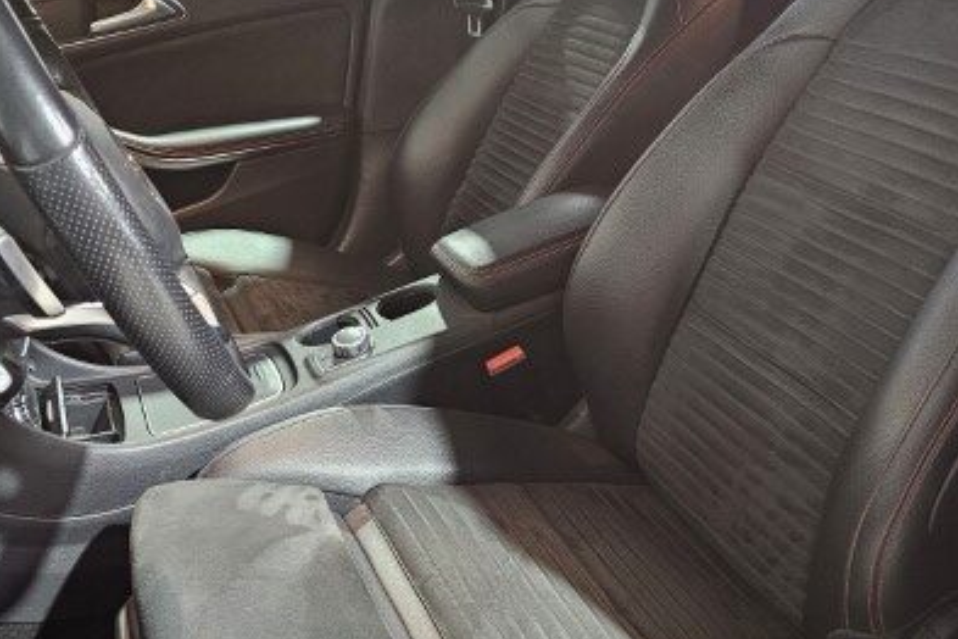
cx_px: 534
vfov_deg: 34.2
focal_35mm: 39
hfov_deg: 49.5
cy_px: 312
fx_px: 1038
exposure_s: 1/33
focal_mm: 6.3
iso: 500
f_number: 1.7
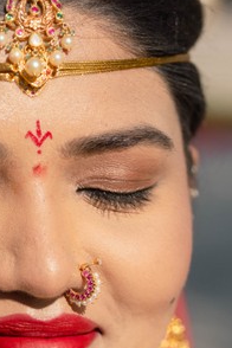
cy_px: 423
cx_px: -50
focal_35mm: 163
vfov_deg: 12.3
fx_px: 1576
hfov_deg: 8.3
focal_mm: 50
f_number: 2.5
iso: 100
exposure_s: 1/3200
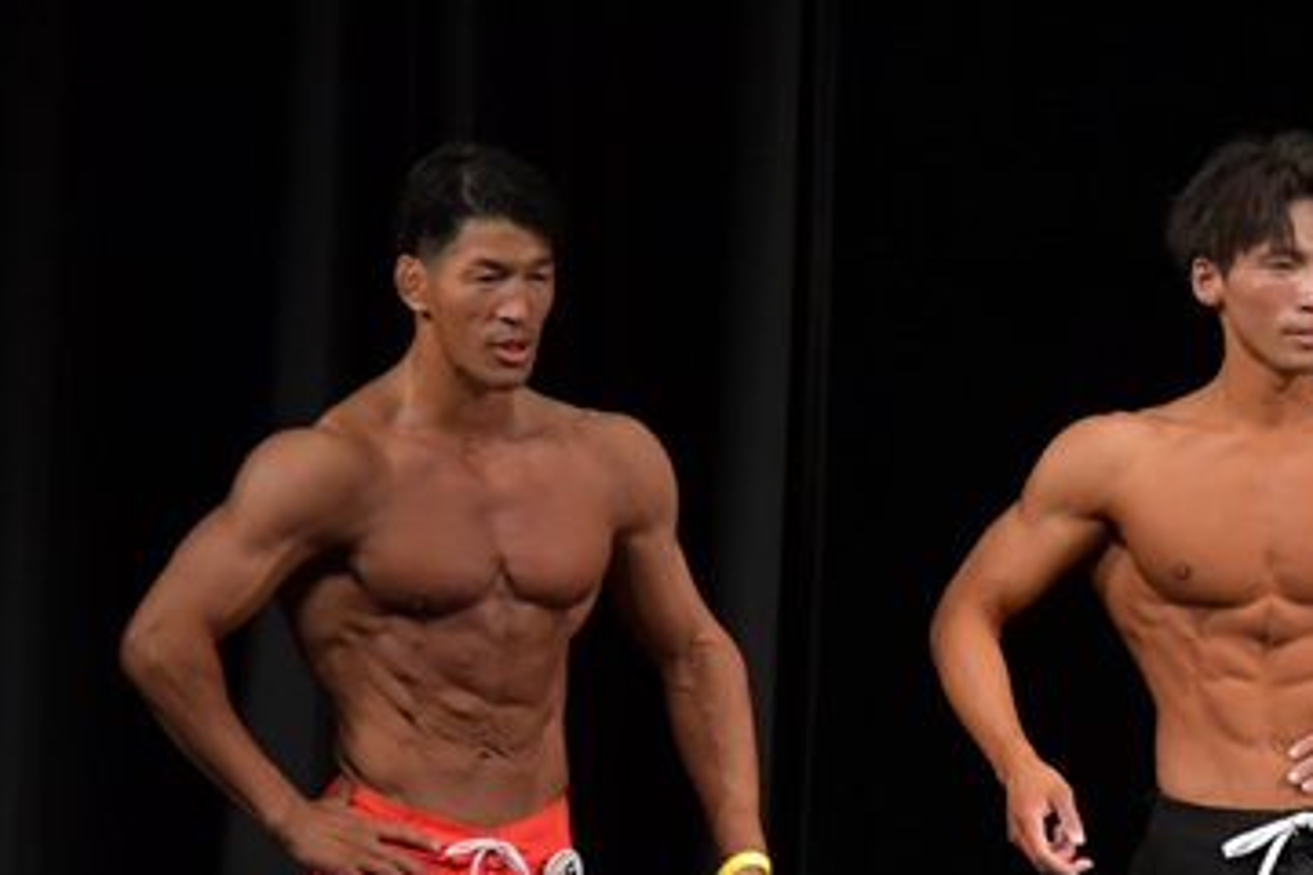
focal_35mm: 549
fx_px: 20022
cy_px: 849
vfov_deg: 2.5
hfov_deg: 3.8
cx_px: 1140
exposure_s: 1/400
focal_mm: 170
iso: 3200
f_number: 5.6
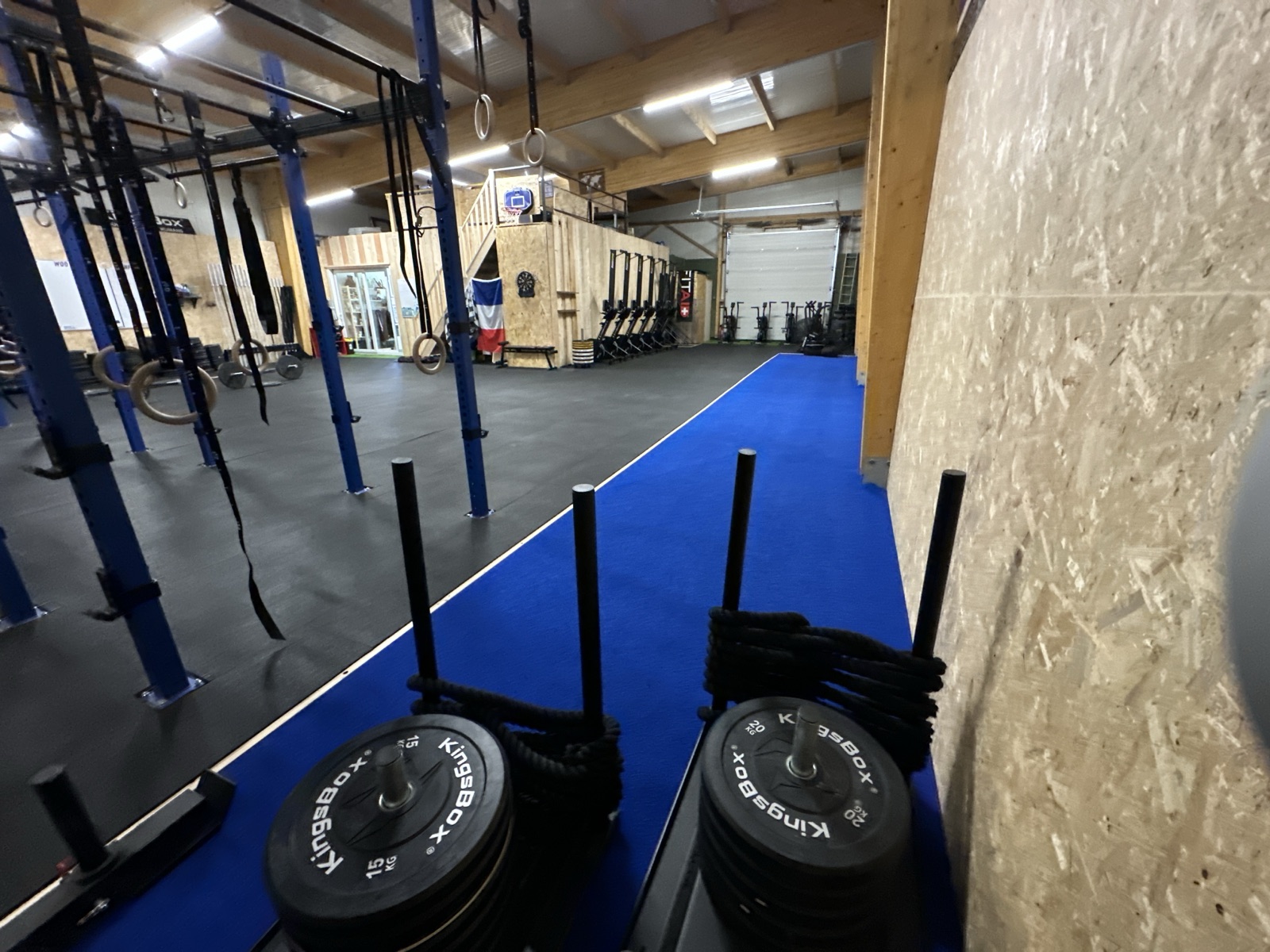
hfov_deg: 102.1
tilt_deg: -17.9
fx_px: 514
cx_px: 635
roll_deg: +0.7
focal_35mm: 14
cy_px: 476
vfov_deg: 85.7
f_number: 2.2
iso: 1600
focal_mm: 2.22
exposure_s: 1/100
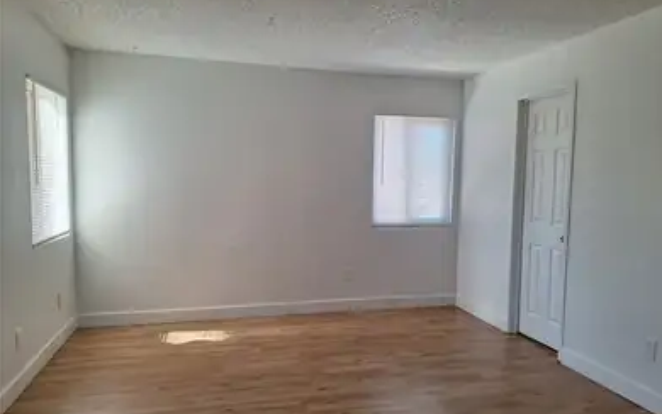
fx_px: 451
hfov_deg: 72.5
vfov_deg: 49.3
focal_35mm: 25
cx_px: 338
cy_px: 212
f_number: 1.8
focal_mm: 5.54
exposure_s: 1/185
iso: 40
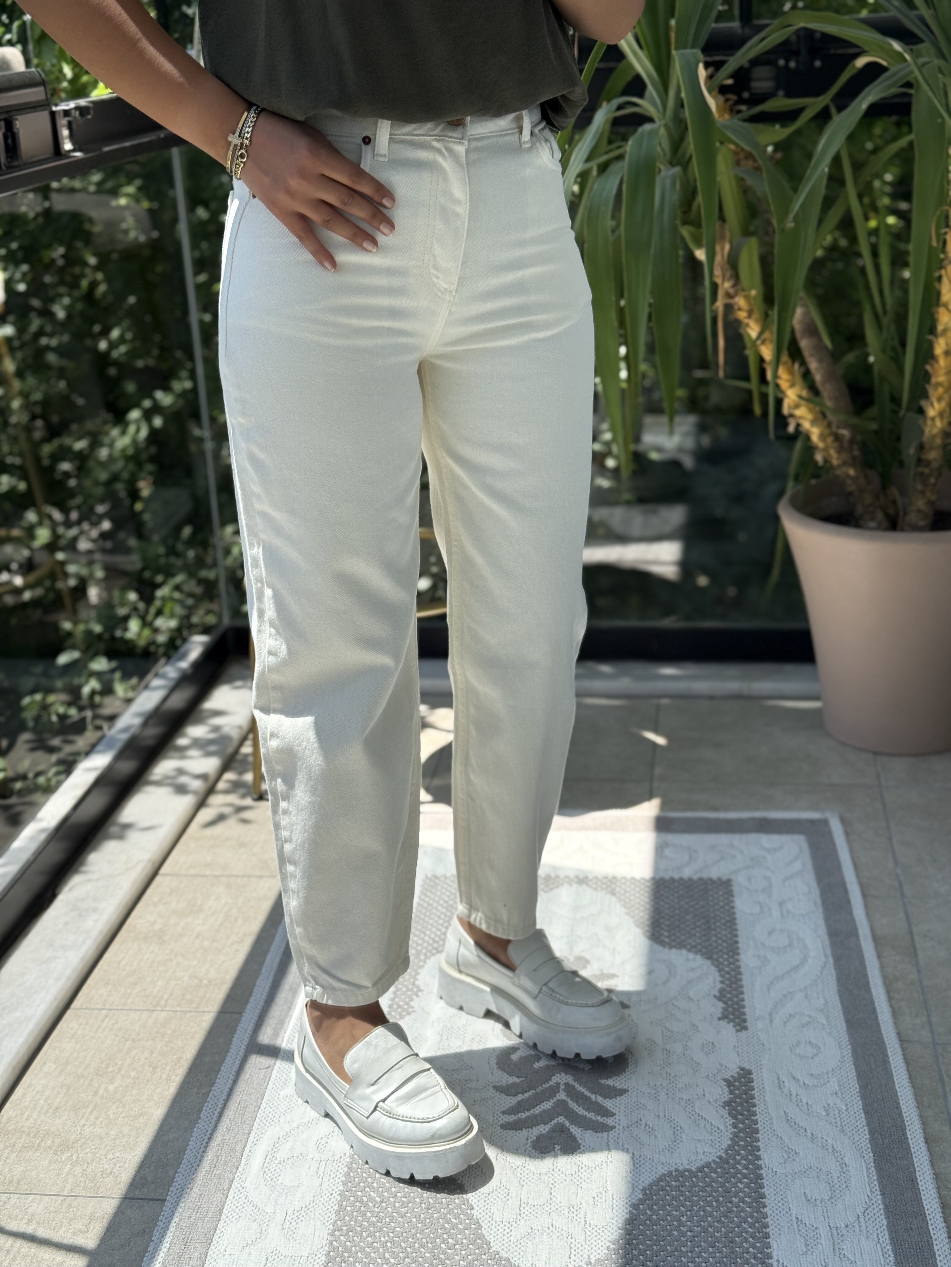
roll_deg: +3.8
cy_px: 634
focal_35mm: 48
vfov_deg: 39.7
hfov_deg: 30.3
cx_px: 476
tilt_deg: -38.3
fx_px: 1758
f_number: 1.78
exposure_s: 1/1055
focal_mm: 6.76
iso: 64
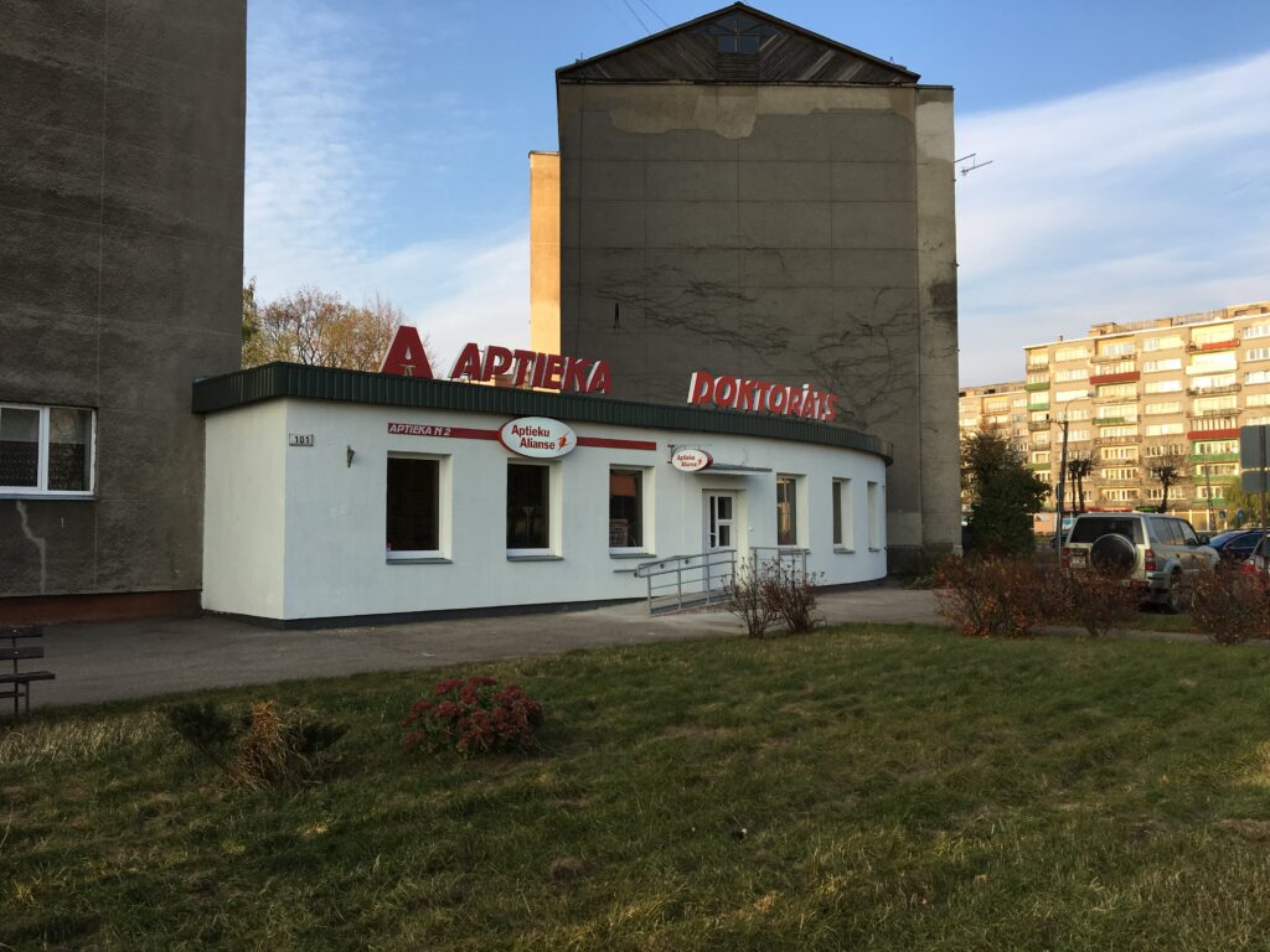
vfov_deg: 48.2
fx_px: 1064
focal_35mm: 29
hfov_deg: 61.7
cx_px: 635
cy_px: 476
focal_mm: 4.15
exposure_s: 1/693
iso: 25
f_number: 2.2
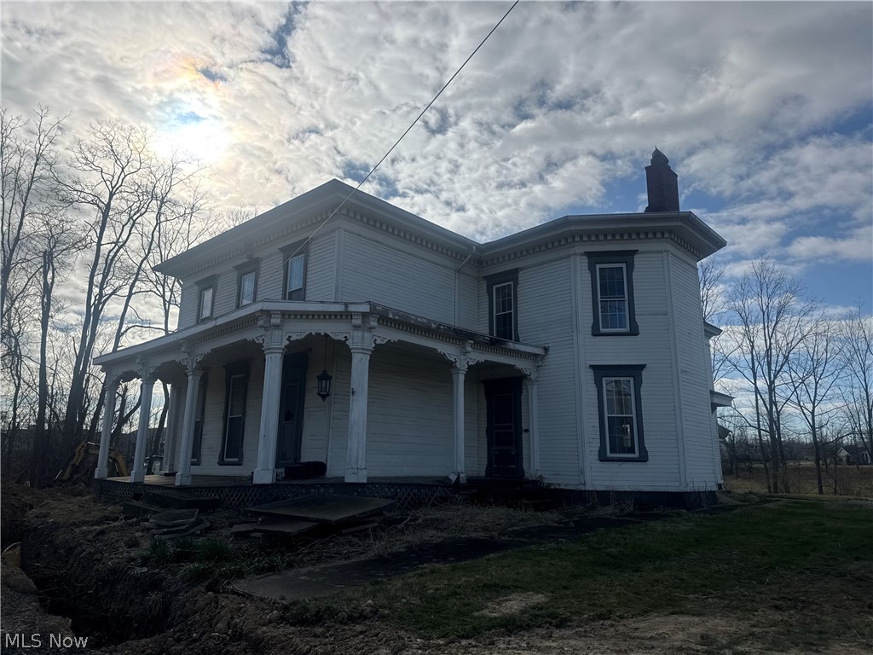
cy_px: 328
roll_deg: -0.5
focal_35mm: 24
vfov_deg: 56.8
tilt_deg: +11.9
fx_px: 605
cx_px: 436
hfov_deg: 71.6
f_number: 1.78
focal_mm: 6.76
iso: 64
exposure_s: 1/12346
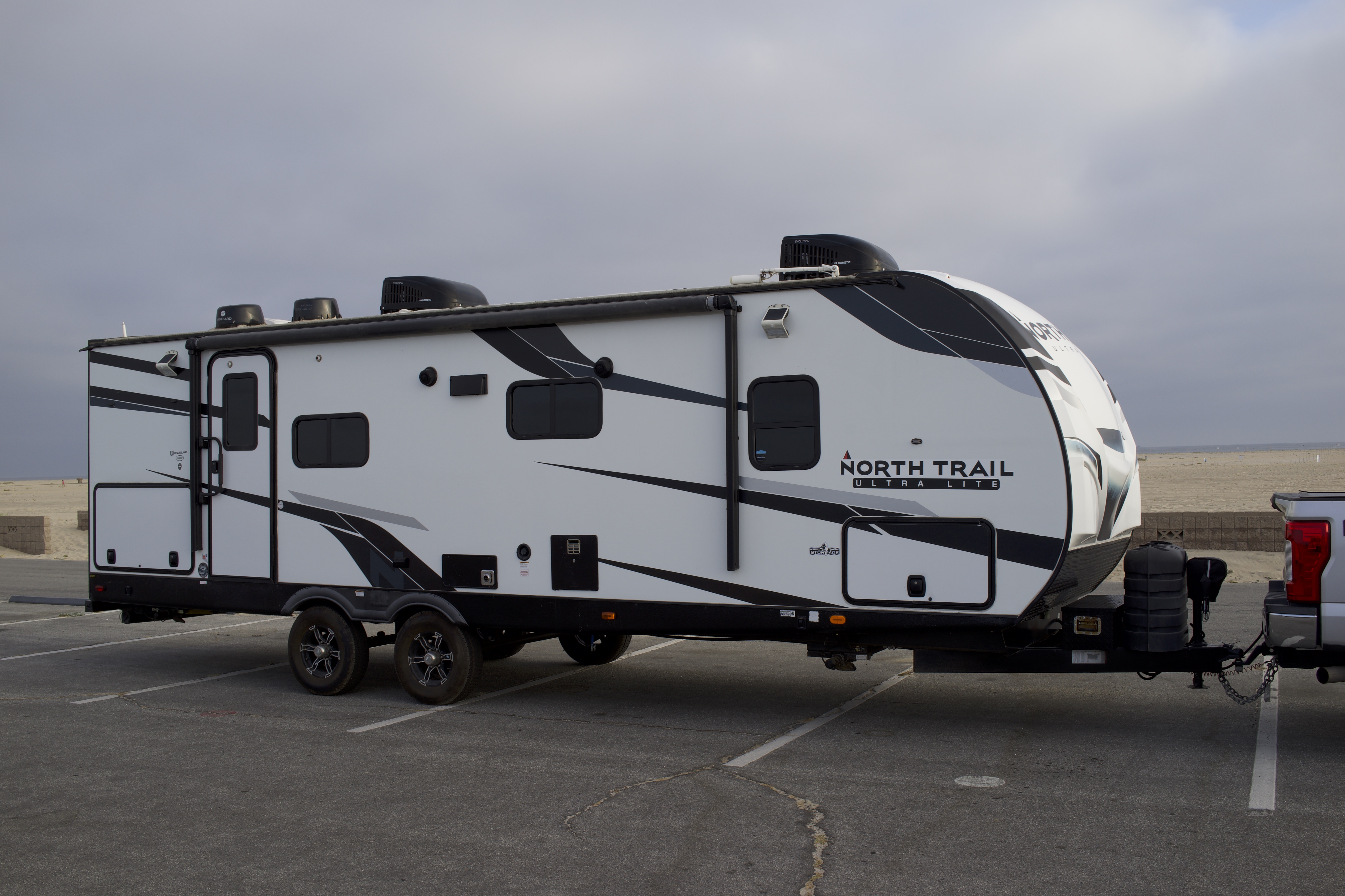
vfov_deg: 37.9
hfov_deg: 54.4
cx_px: 672
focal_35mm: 35
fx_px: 1308
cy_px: 448
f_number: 11
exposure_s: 1/100
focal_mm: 35
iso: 100
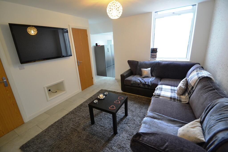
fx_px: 95
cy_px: 76
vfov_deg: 77.3
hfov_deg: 100.4
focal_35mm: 15
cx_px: 114
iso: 1000
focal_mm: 10
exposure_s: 1/60
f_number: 3.5
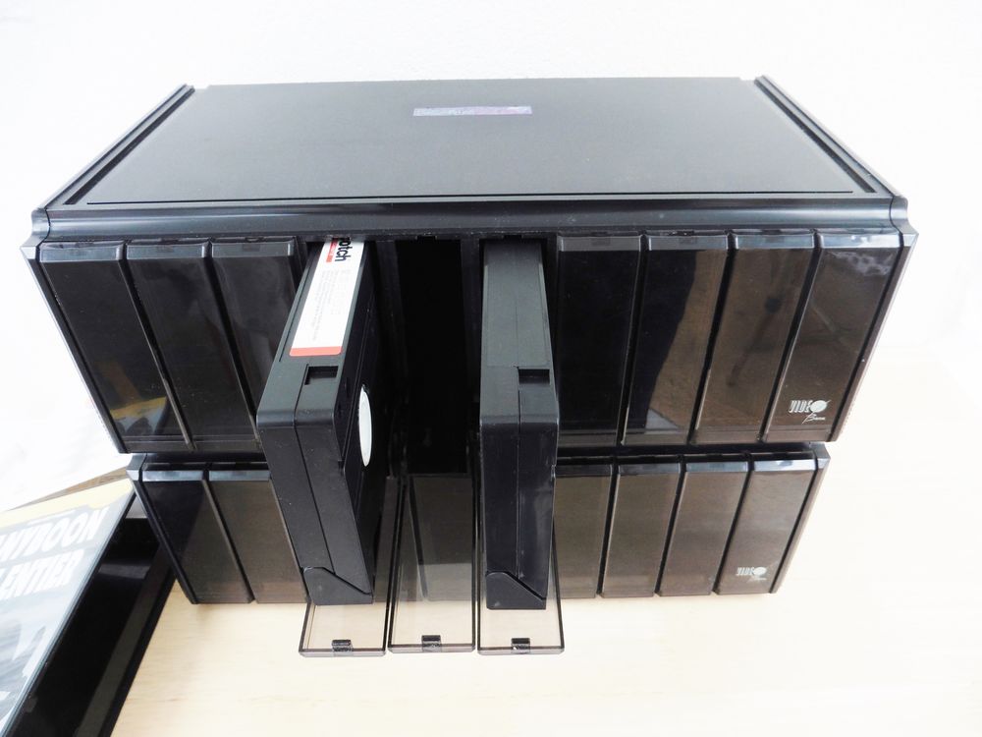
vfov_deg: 56.8
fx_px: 681
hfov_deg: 71.6
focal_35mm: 24
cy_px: 368
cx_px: 491
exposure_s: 1/60
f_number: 3.3
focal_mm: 4.3
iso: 100
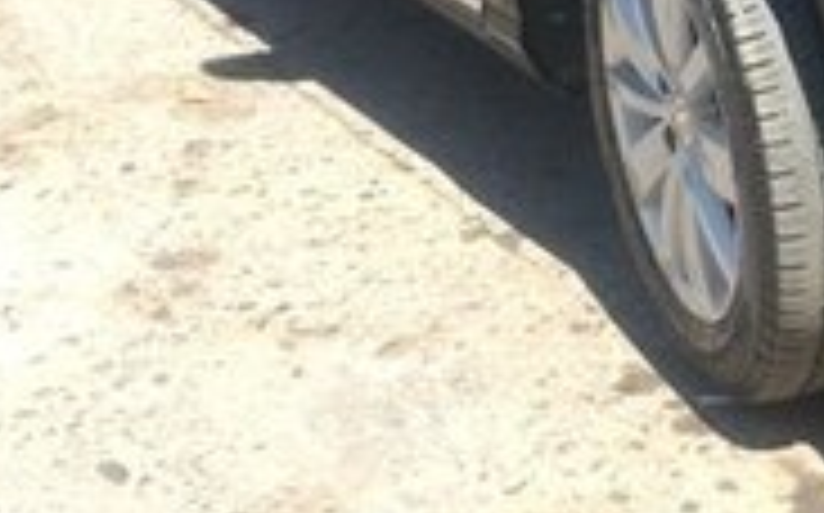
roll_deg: -0.7
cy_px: -128
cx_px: 932
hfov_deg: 18.0
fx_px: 2490
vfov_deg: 11.5
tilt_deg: -21.8
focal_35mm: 111
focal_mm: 4.15
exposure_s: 1/490
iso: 25
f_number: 2.2
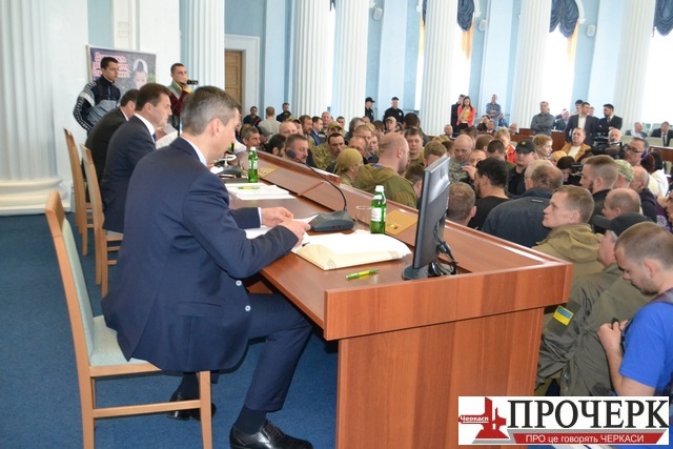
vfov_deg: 43.6
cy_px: 224
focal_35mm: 30
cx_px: 336
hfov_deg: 61.9
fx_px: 561
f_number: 3.8
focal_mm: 20
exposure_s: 1/60
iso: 2800
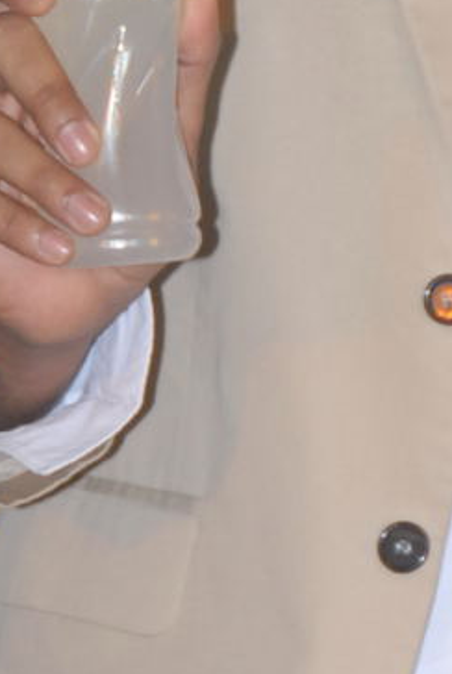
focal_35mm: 693
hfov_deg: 2.0
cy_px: 31
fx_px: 13005
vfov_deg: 3.0
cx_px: 678
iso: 500
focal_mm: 105
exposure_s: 1/100
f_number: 6.3
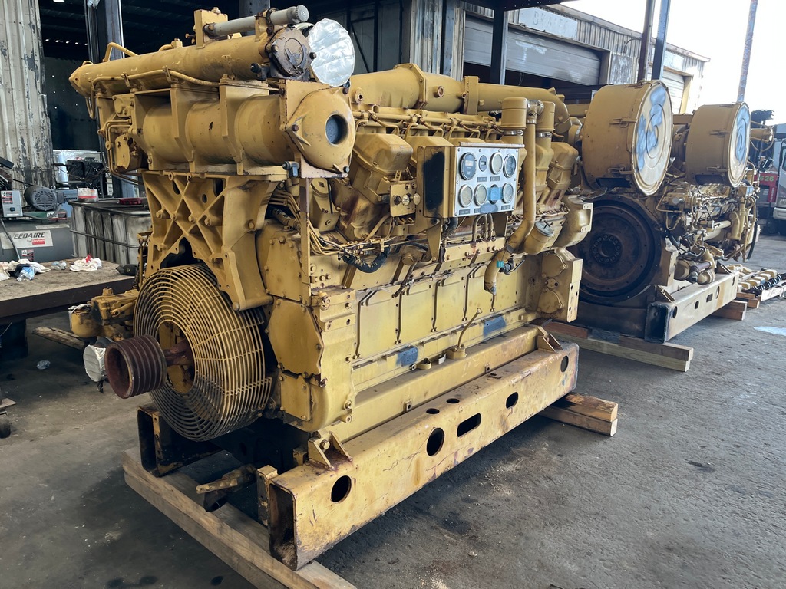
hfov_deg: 67.3
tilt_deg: -12.7
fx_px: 590
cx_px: 393
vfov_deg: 53.1
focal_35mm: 26
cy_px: 294
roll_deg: -2.5
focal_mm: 5.1
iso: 100
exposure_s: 1/121
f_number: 1.6
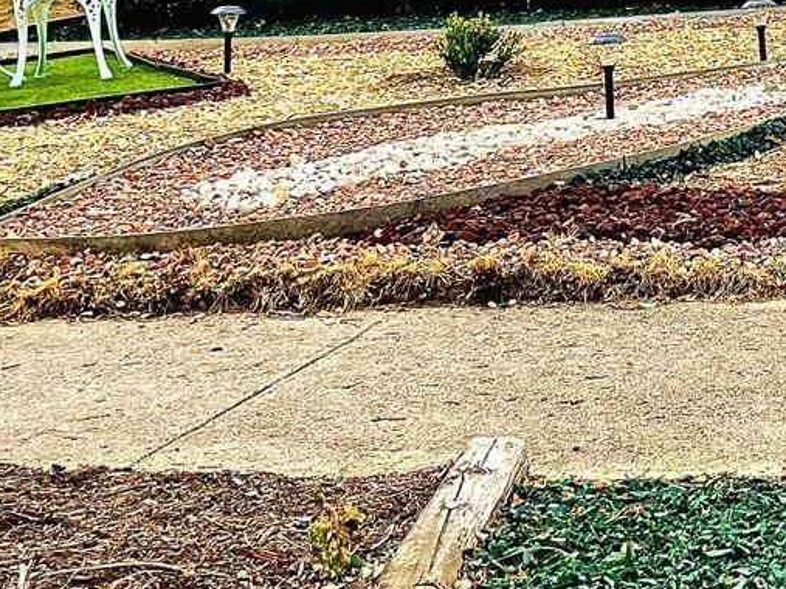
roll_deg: +1.0
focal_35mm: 82
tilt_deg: -0.8
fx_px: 1861
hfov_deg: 22.1
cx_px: 936
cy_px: -85
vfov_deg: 17.3
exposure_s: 1/121
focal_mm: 4.2
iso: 40
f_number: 1.6
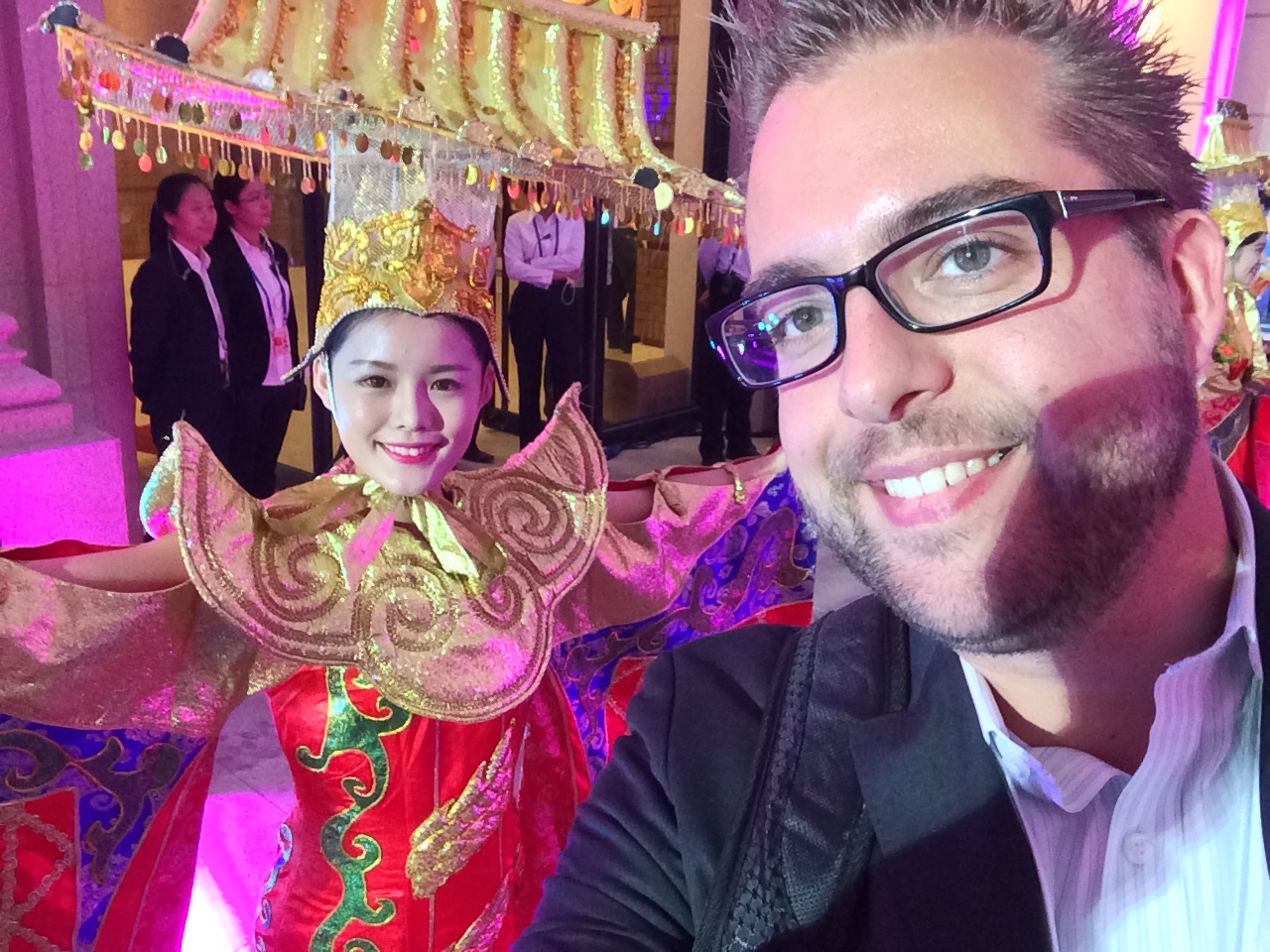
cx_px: 635
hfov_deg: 55.4
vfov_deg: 42.9
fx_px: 1211
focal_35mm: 33
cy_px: 476
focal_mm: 2.15
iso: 500
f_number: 2.4
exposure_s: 1/30
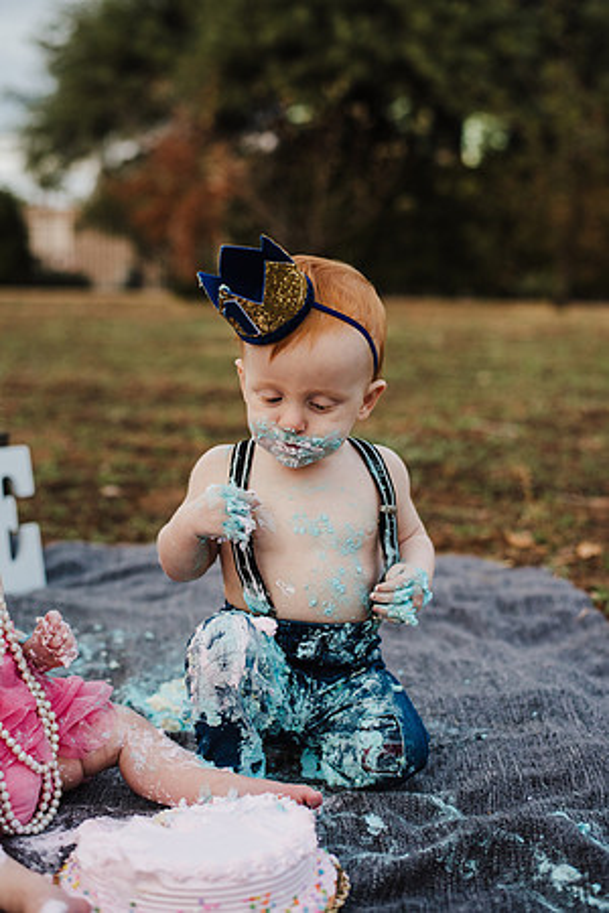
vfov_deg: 39.6
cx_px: 304
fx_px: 1269
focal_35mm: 50
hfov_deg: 27.0
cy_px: 456
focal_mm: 50
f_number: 2.8
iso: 400
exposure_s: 1/500
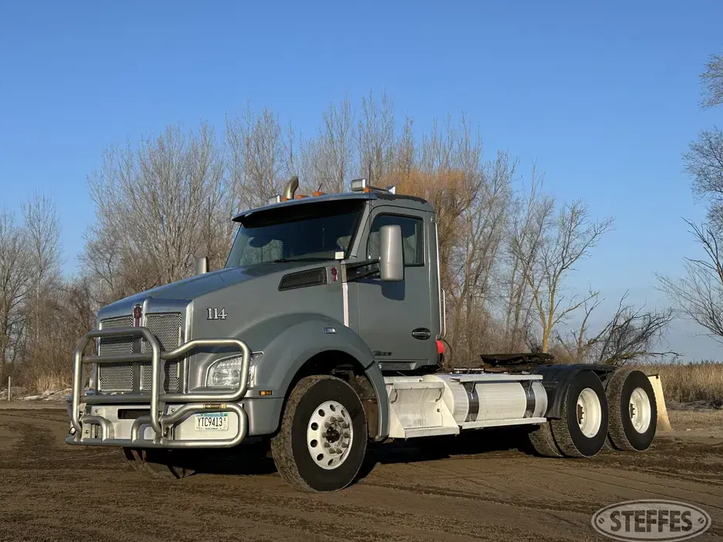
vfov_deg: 29.7
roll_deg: +1.3
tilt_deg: +5.3
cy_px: 275
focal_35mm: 49
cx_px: 358
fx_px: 1023
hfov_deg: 38.9
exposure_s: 1/3257
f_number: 1.78
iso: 64
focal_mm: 6.86
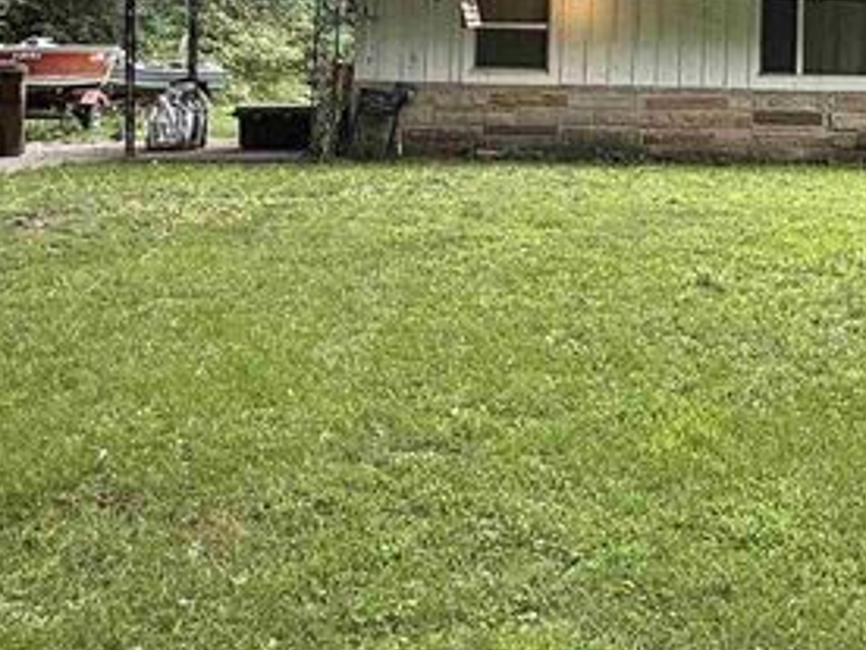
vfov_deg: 26.9
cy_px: 41
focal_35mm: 52
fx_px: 1301
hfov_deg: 35.1
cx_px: 747
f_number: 2.2
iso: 64
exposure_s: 1/110
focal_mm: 2.22
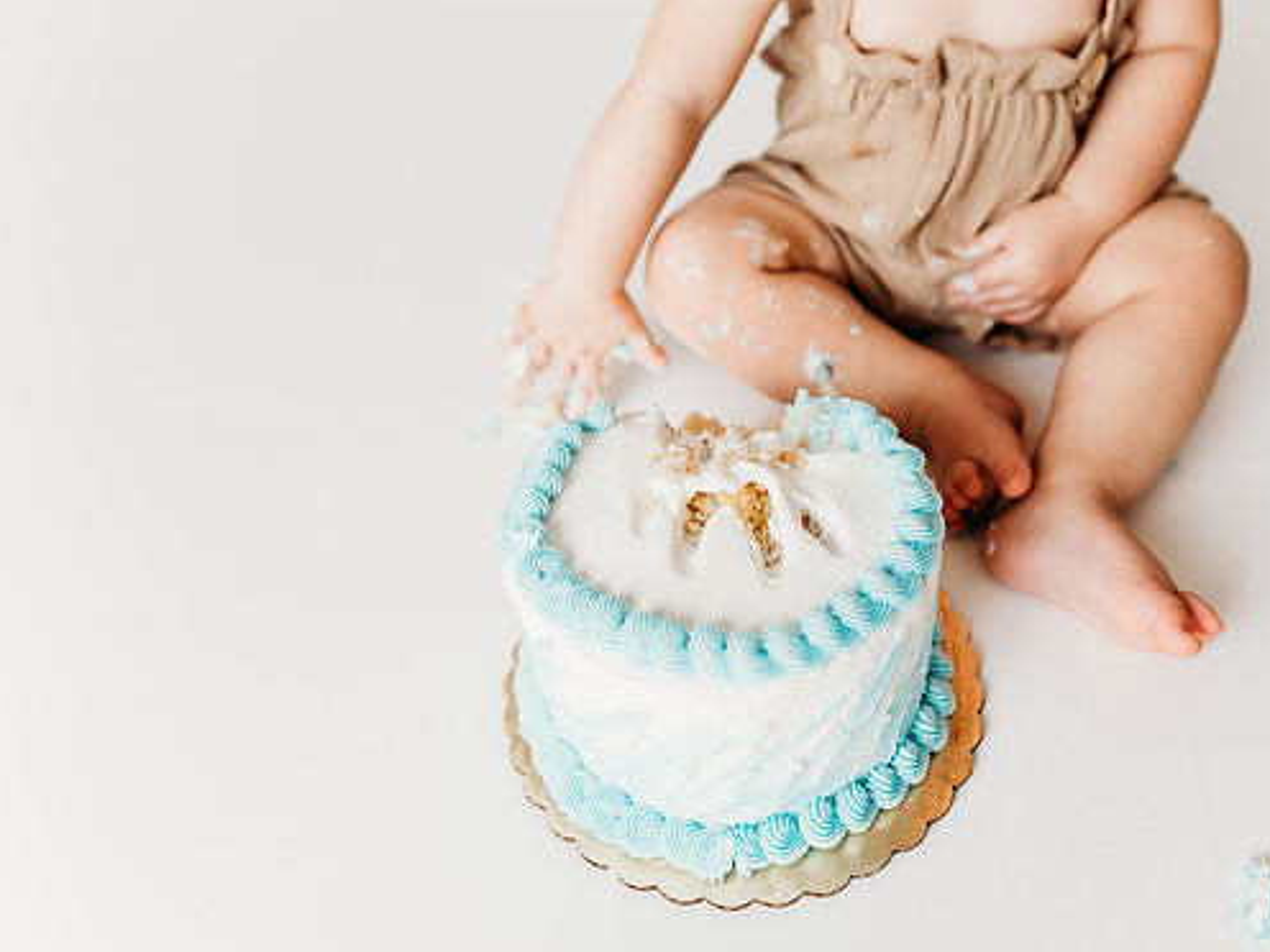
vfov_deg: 51.4
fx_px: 991
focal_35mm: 27
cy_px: 472
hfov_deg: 65.0
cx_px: 732
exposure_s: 1/200
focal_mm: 24
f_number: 2.8
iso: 100
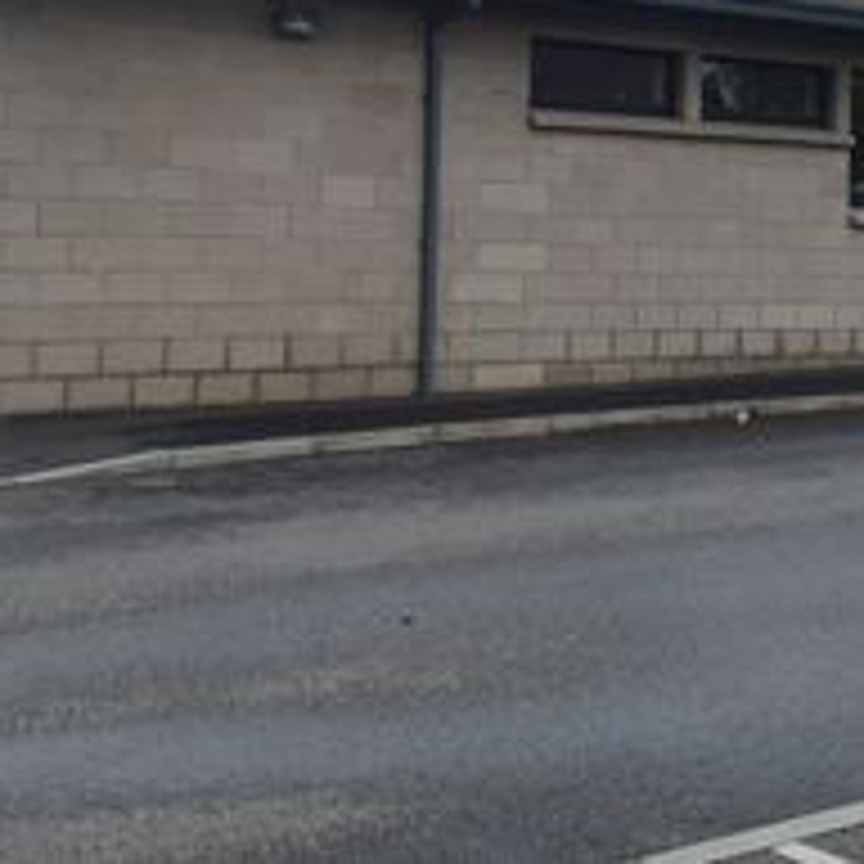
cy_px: 194
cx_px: 446
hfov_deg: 35.4
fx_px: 1355
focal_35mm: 48
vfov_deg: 34.4
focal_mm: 4.32
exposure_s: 1/8000
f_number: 1.5
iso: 50
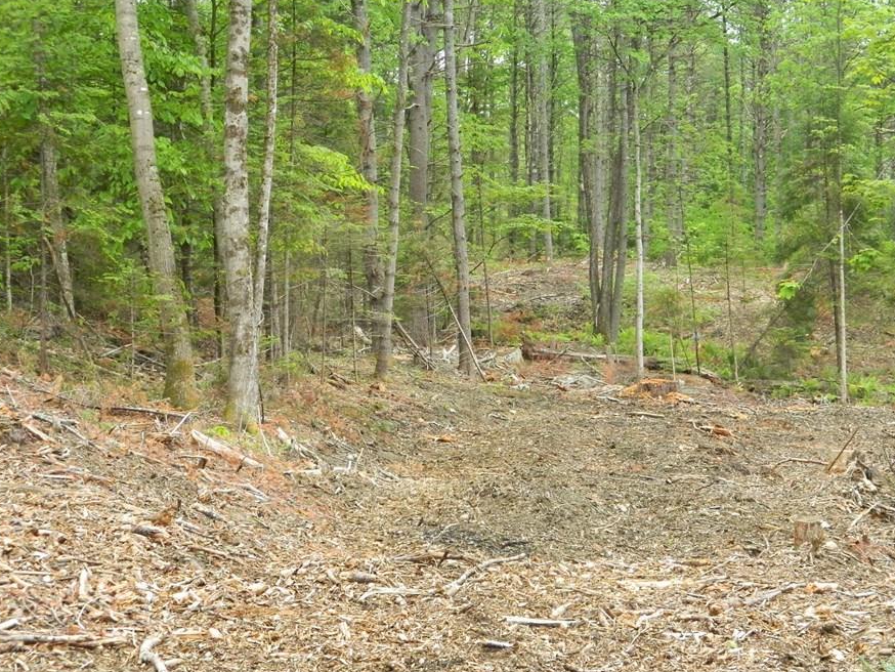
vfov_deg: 18.0
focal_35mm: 82
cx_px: 443
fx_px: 2121
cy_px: 317
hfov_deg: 23.8
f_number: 4
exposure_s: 1/200
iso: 400
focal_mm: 12.6
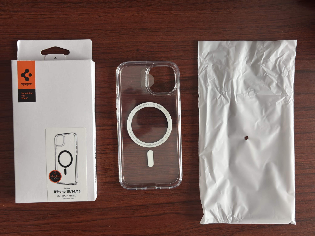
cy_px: 118
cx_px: 158
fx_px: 282
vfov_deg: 45.4
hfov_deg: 58.4
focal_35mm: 31
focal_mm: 5.96
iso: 125
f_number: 1.6
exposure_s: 1/60
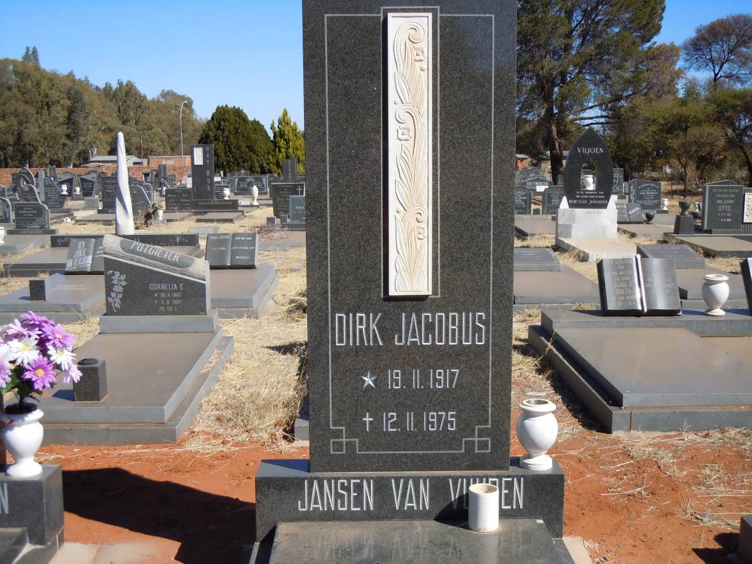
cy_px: 282
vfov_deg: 32.2
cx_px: 376
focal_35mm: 45
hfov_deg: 42.1
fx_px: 978
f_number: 7.6
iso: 200
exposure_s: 1/400
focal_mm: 8.1
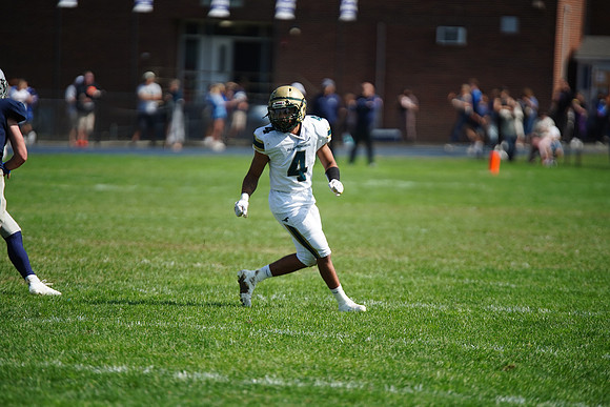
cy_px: 204
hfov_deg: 6.9
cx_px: 305
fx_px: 5084
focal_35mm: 300
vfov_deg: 4.6
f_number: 2.8
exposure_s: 1/4000
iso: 400
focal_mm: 300
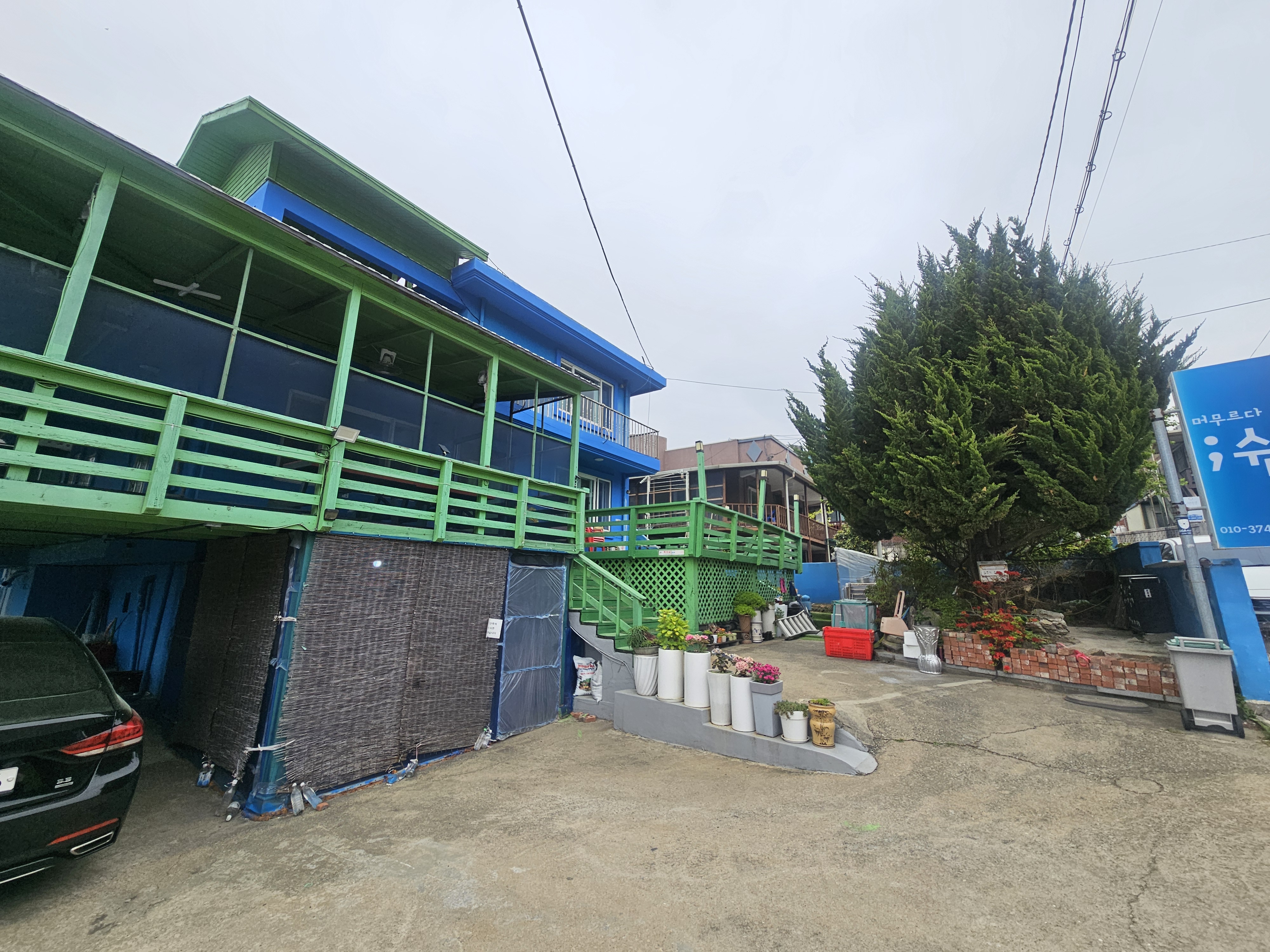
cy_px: 476
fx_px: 477
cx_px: 635
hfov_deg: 106.2
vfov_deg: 89.9
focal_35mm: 13
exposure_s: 1/697
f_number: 2.2
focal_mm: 2.2
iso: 50
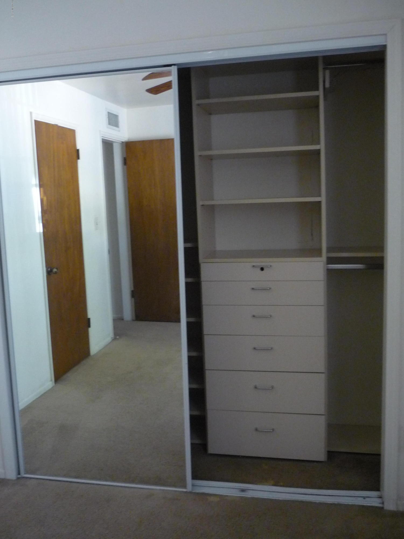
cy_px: 270
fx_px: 514
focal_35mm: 33
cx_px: 202
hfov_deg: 42.9
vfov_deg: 55.4
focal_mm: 5.5
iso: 400
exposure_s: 1/13
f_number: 2.8
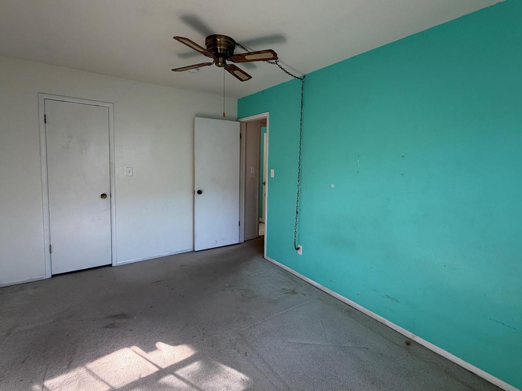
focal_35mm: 17
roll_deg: +0.2
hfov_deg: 91.0
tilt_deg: -3.2
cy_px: 179
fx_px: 256
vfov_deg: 74.6
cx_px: 264
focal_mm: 2.22
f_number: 2.2
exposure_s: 1/121
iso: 125
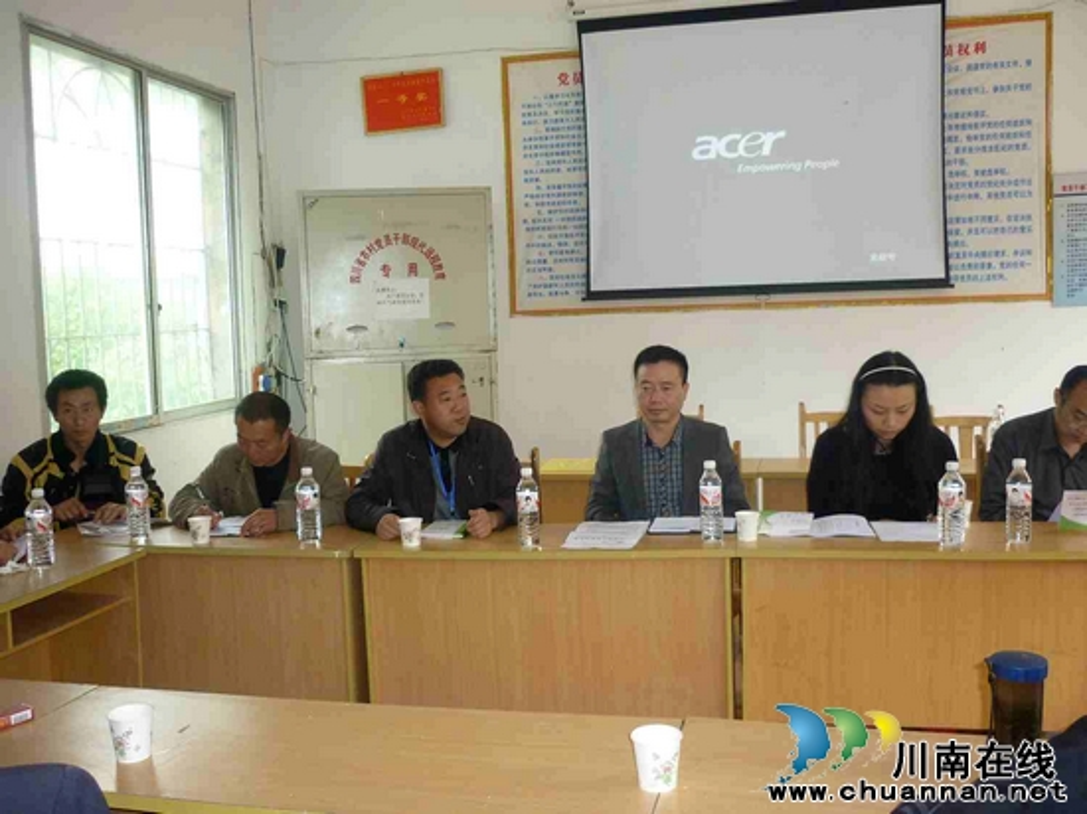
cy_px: 407
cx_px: 544
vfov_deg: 42.9
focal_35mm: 33
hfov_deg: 55.4
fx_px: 1036
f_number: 2.8
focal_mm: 5.5
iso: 125
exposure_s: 1/30
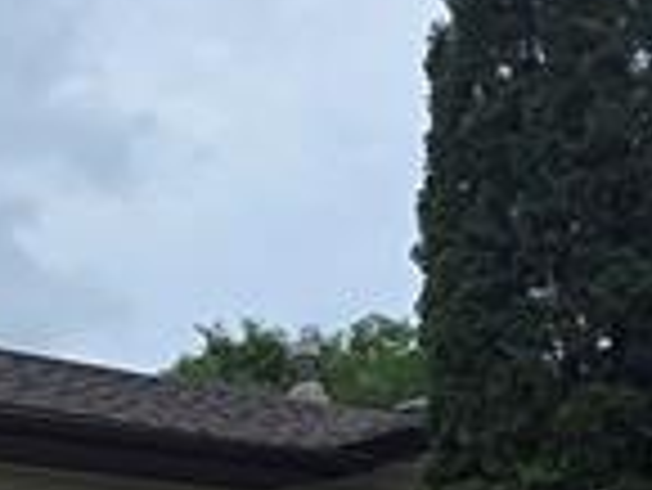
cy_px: 791
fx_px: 1734
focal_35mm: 92
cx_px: 589
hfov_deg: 20.8
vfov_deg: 14.7
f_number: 2.2
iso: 50
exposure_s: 1/4420
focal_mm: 2.2
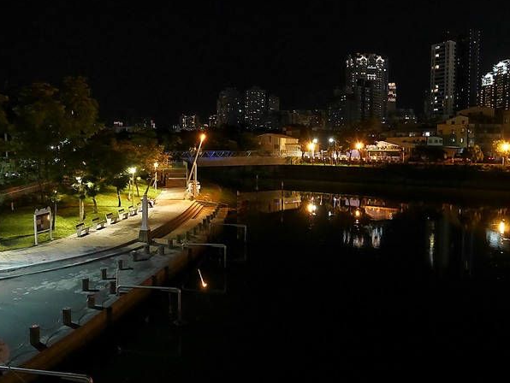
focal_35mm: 29
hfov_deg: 61.6
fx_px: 428
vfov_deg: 48.3
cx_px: 244
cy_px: 177
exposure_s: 1/6
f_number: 6.3
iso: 3200
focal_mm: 12
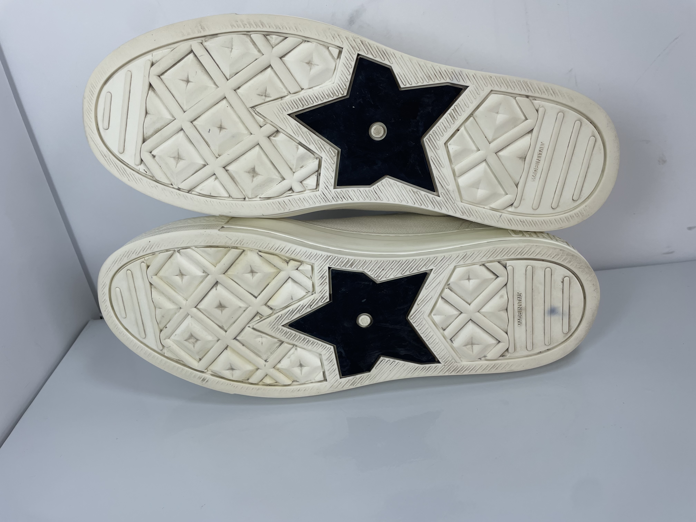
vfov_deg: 53.1
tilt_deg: -27.3
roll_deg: +9.3
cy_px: 261
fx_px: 523
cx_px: 348
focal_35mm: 26
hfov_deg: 67.3
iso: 32
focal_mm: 4.2
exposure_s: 1/295
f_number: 1.6
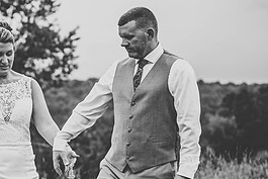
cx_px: 14
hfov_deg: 13.3
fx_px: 1140
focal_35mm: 153
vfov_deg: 9.0
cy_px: 131
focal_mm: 70
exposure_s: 1/1000
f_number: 2.8
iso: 200
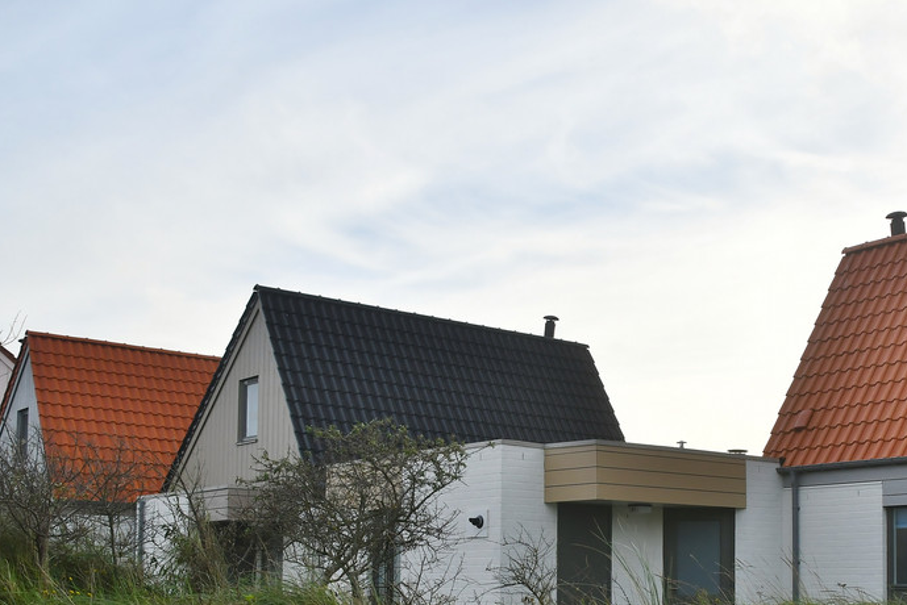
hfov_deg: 40.7
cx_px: 681
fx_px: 1185
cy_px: 504
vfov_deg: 27.9
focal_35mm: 47
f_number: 3.5
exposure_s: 1/1250
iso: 280
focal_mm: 18
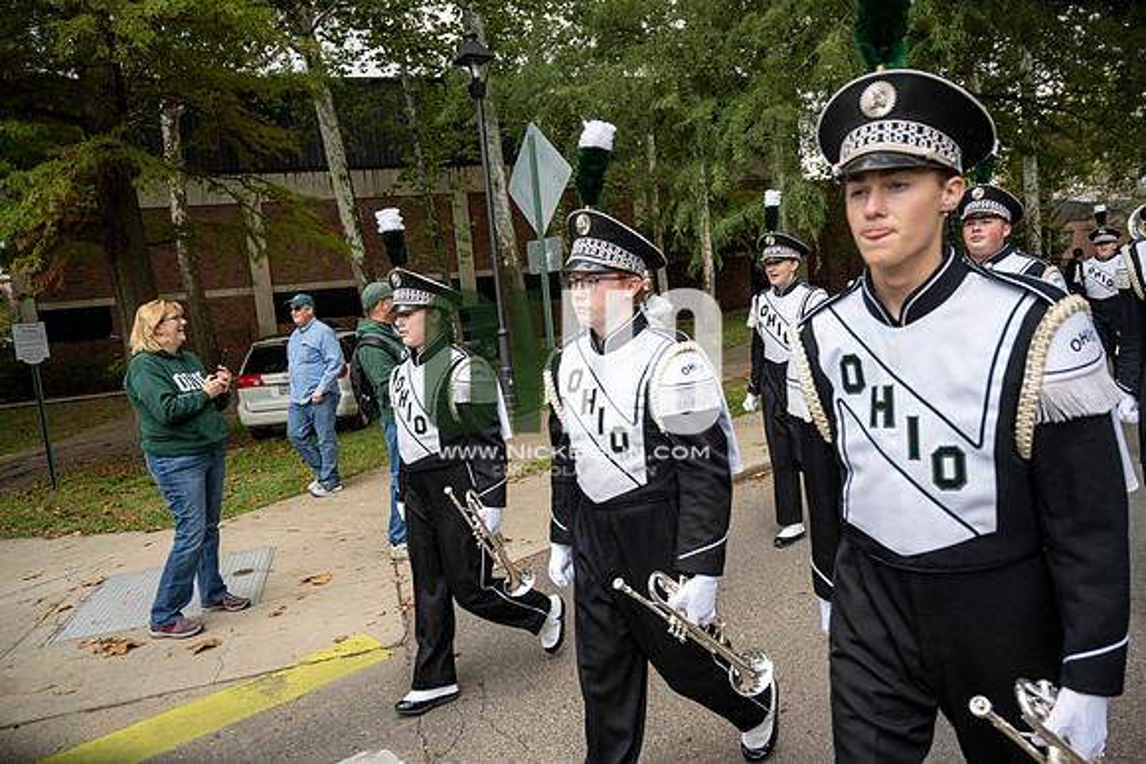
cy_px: 382
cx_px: 573
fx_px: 764
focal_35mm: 24
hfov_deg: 73.7
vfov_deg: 53.2
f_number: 4
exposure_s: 1/1000
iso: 500
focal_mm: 24
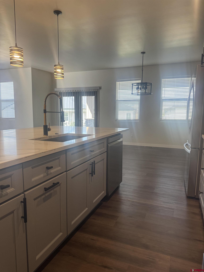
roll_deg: -0.2
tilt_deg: -7.6
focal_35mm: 24
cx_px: 102
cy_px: 136
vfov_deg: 71.6
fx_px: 189
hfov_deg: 56.8
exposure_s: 1/120
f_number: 1.78
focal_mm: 6.76
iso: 125
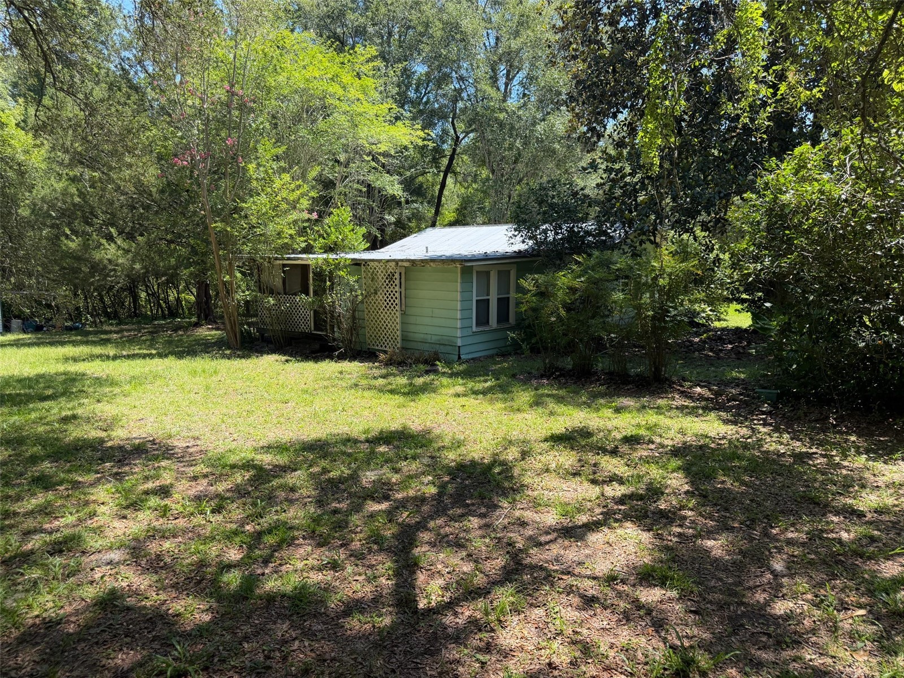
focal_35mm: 24
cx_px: 452
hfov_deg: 71.6
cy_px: 339
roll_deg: +0.4
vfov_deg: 56.8
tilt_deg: -7.6
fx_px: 627
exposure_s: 1/1292
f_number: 1.78
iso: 100
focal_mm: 6.76
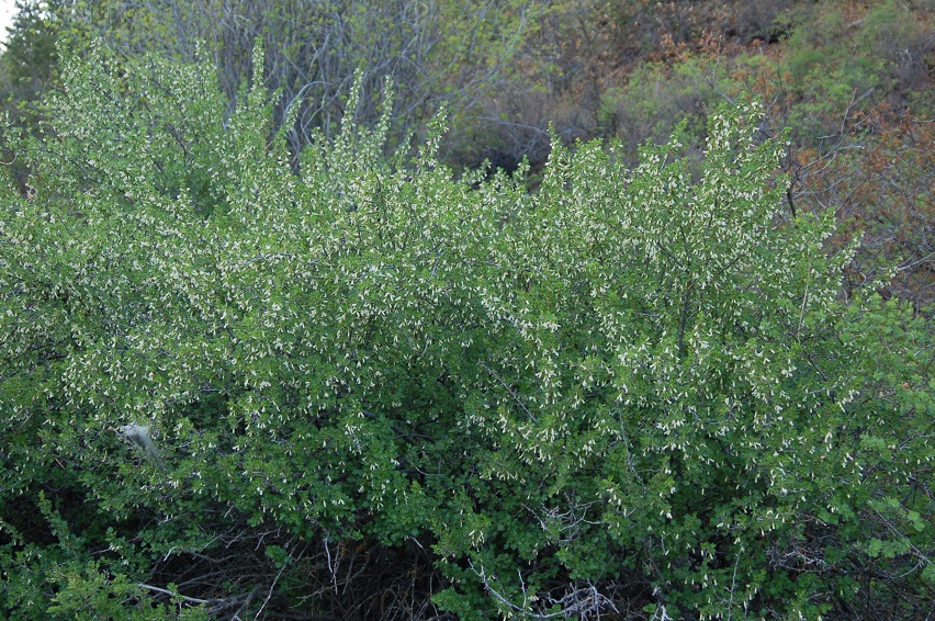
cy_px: 305
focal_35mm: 55
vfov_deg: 24.7
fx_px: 1416
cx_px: 519
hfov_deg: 36.5
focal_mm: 31
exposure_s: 1/60
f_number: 4
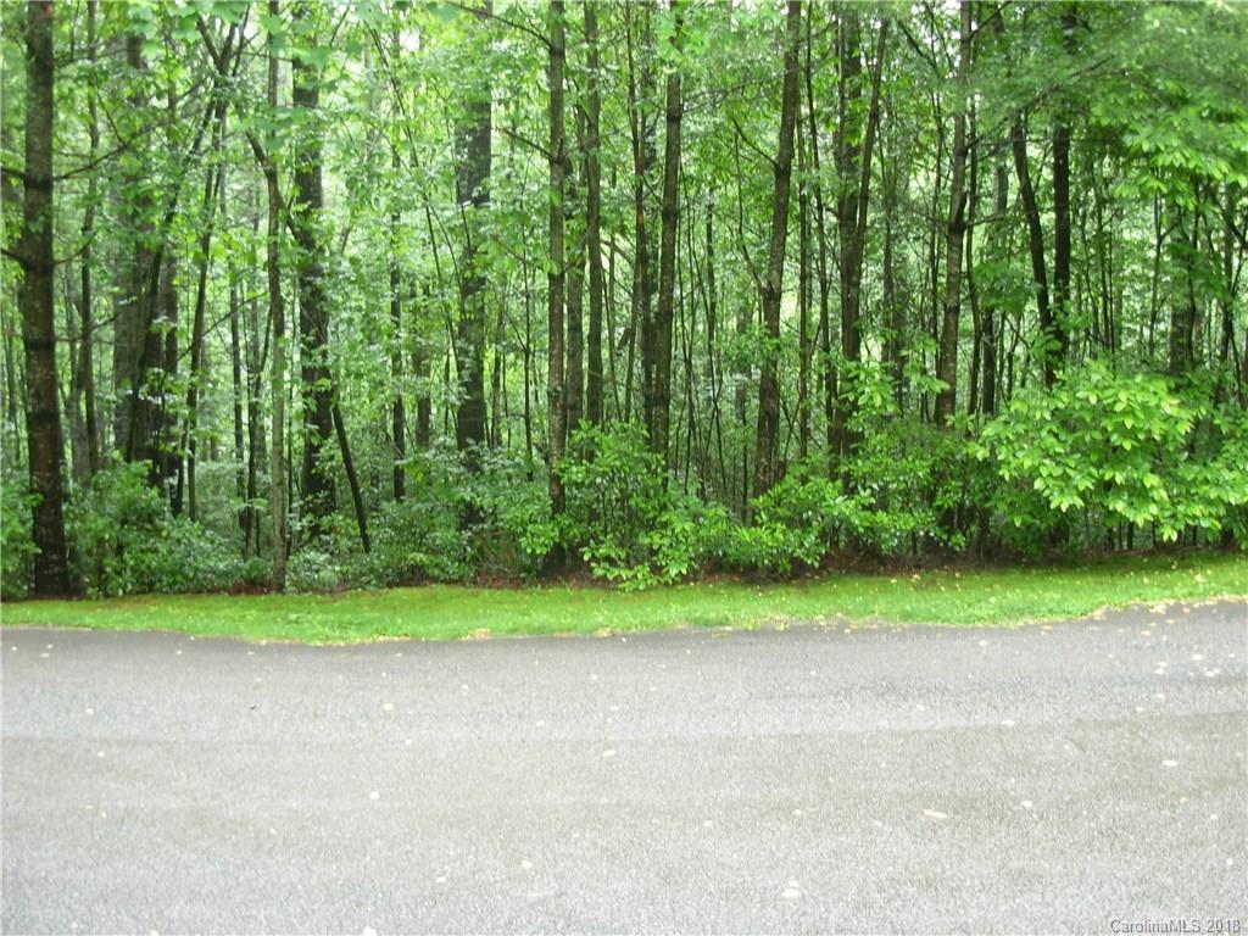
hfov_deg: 49.0
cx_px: 624
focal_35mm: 38
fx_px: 1370
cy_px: 468
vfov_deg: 37.7
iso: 79
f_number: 2.9
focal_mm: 6.3
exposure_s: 1/6.3
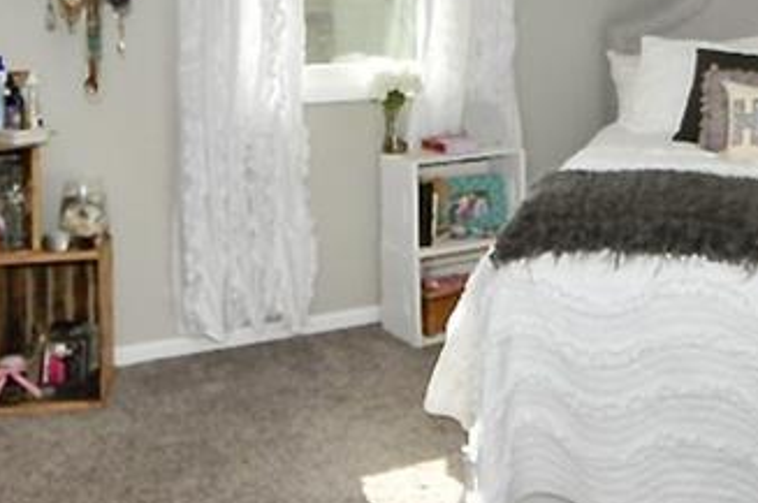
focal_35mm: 47
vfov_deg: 26.6
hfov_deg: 41.8
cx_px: 459
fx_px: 988
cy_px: -28
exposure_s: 1/160
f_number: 6.3
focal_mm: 10
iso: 400
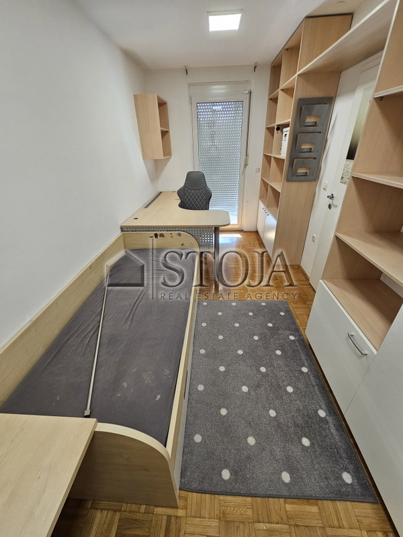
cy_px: 268
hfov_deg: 89.9
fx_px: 202
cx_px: 202
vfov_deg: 106.2
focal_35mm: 13
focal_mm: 2.2
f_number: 2.2
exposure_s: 1/50
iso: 125
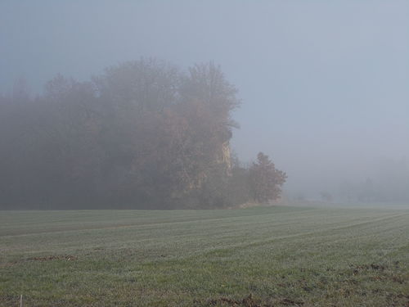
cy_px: 154
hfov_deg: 29.4
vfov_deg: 22.3
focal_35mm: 66
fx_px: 780
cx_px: 204
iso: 80
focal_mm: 11.8
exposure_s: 1/400
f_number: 5.3
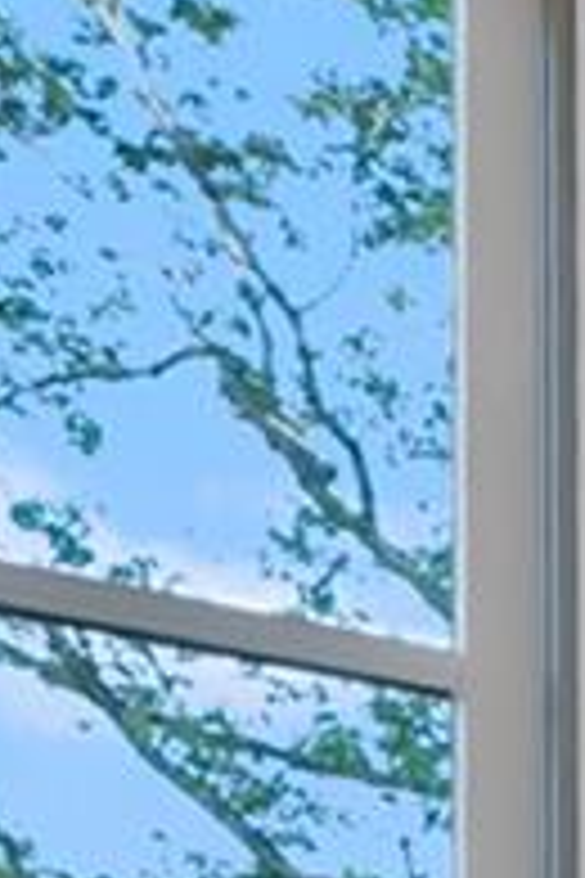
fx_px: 3851
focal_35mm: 158
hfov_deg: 5.1
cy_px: 2200
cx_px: 3506
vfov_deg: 10.8
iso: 100
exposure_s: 1/3
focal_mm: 15
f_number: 9
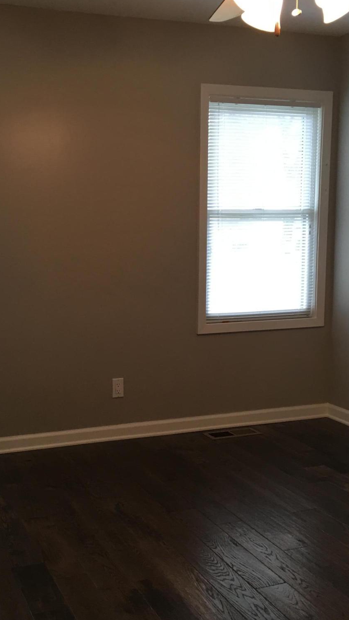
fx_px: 691
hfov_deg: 28.0
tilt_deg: -8.6
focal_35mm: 42
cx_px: 96
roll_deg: +0.4
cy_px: 341
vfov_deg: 48.3
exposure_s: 1/15
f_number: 2.2
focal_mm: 4.15
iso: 32
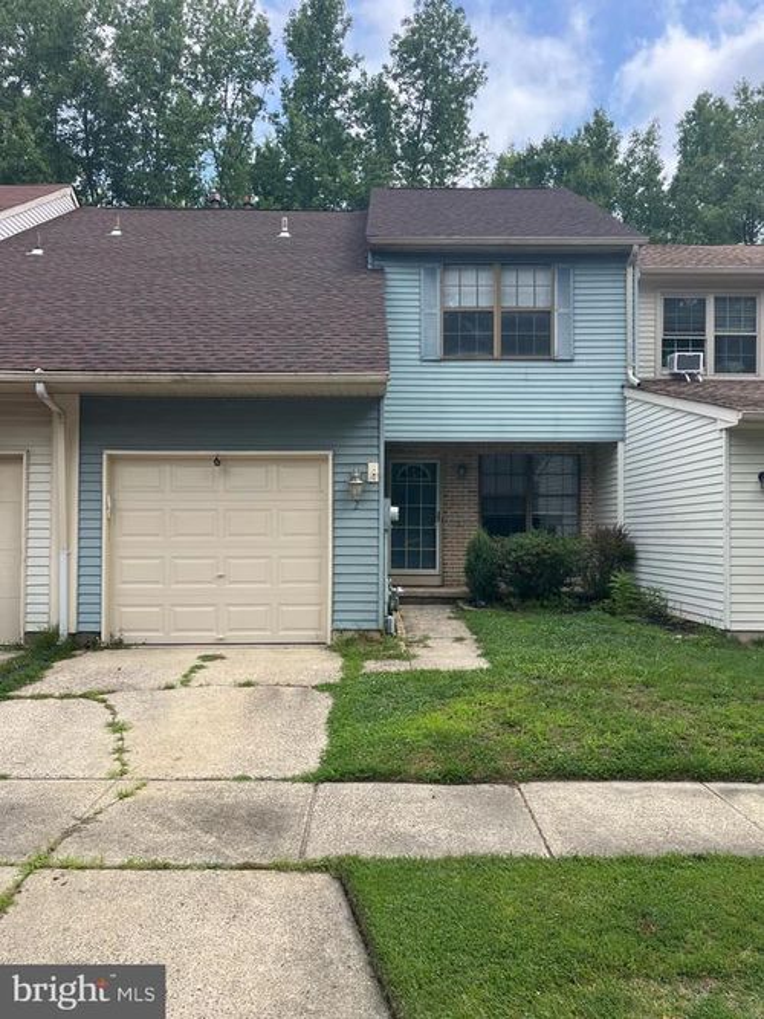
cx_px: 382
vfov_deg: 67.3
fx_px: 765
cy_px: 510
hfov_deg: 53.0
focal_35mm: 26
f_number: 1.6
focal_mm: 5.1
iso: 50
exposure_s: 1/1458
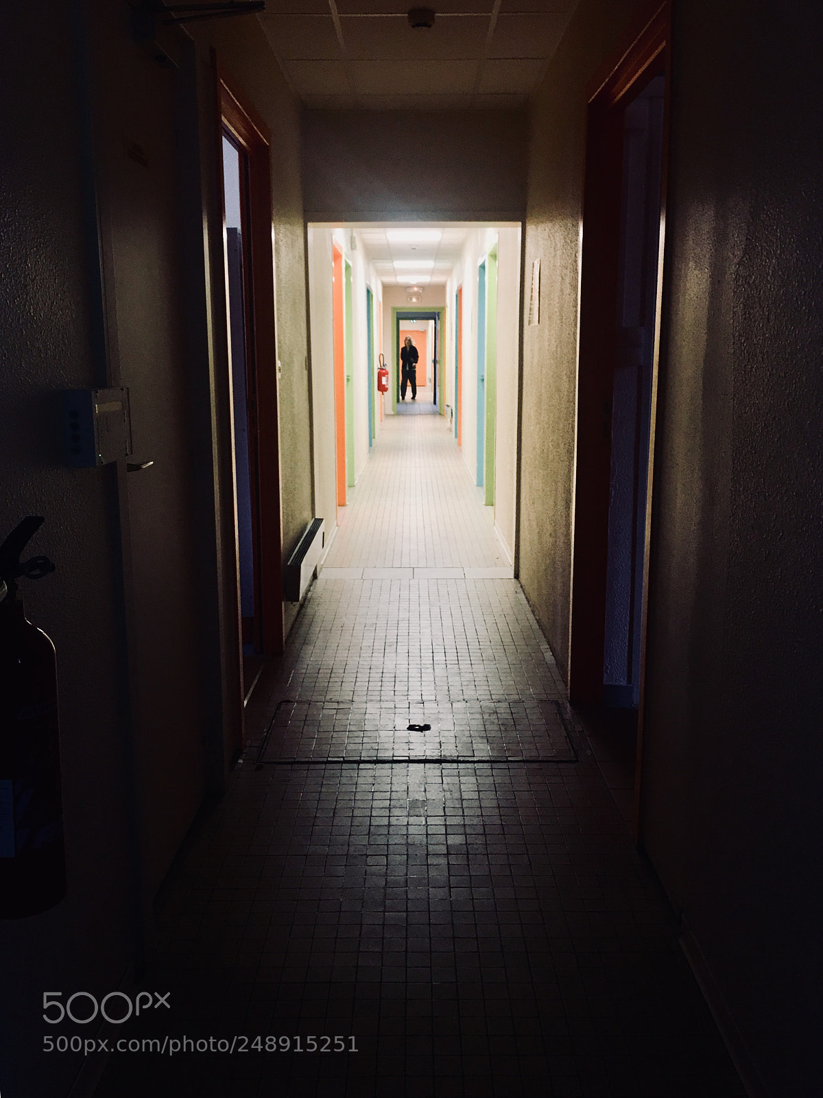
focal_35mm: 29
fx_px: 919
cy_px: 549
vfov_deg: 61.7
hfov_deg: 48.2
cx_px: 412
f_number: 2.2
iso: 32
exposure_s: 1/17
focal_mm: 4.15
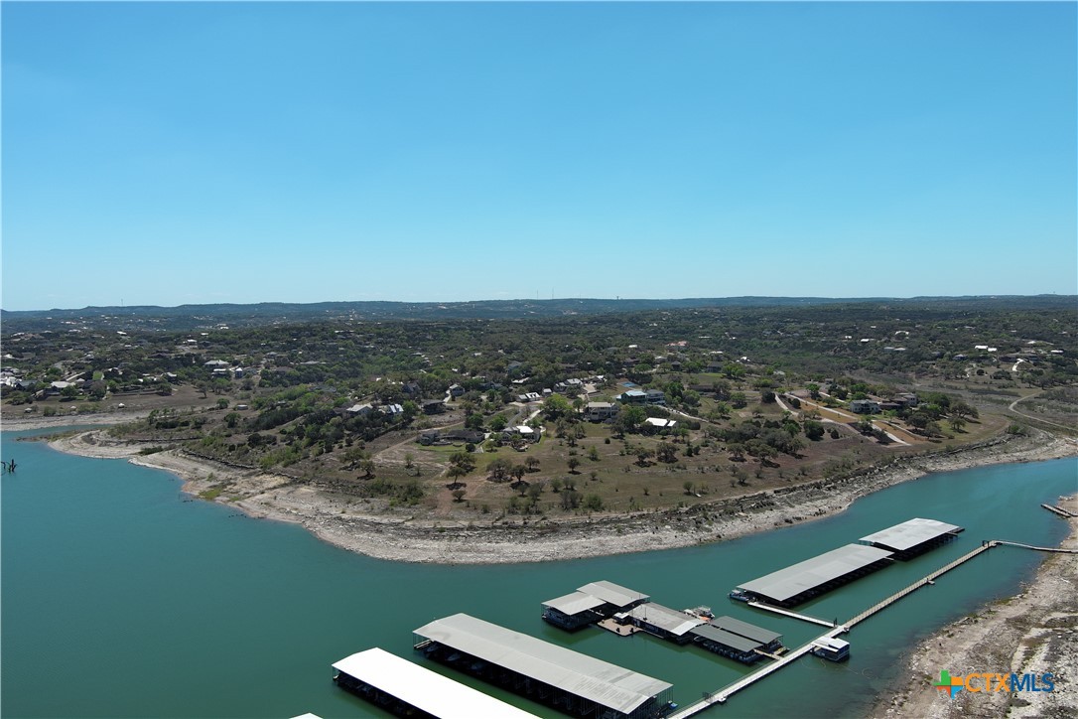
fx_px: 868
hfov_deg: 63.7
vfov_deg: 45.0
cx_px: 539
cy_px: 360
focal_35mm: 29
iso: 102
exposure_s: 1/2227
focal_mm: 10.57
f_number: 2.8
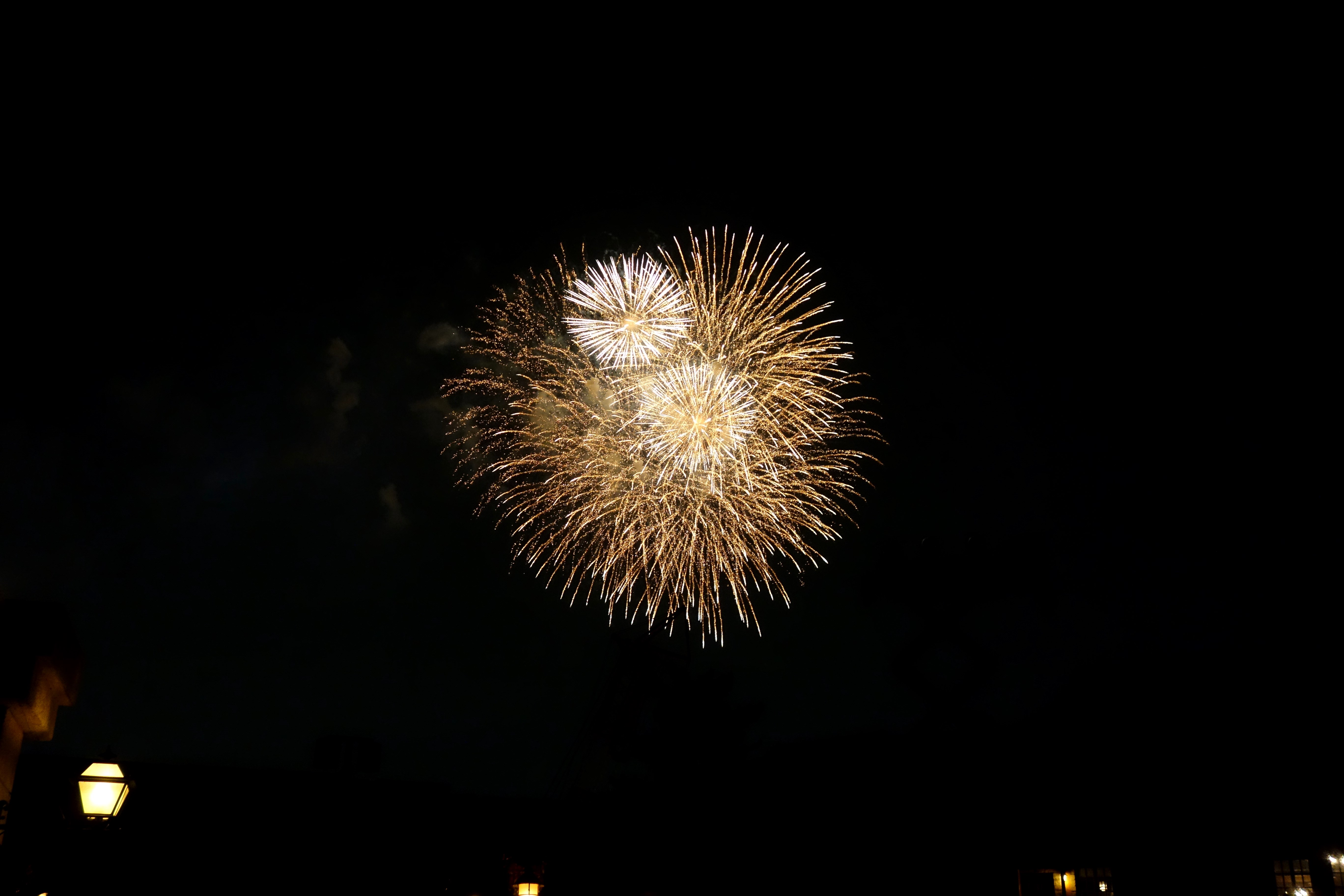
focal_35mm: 41
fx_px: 1531
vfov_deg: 32.6
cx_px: 672
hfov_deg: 47.4
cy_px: 448
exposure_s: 1/20
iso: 800
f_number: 2.8
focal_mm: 15.1
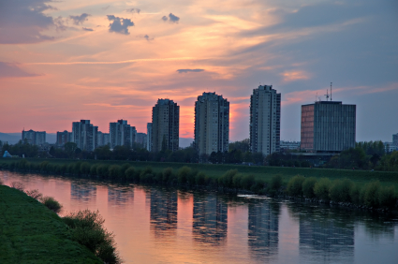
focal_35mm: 105
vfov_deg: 13.0
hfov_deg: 19.5
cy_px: 132
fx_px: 1159
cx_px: 199
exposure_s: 1/80
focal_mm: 70
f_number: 6.3
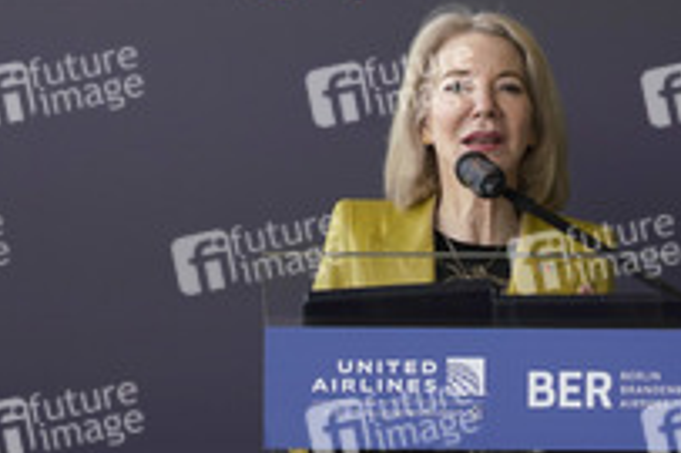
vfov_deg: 6.2
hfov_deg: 9.2
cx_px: 639
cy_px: 3
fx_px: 4196
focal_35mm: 222
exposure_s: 1/500
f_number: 5.6
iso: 640
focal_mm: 100
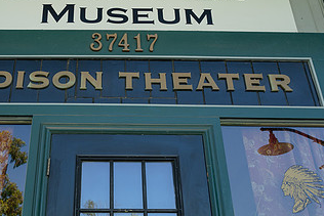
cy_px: 119
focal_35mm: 44
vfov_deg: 30.5
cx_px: 111
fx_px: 396
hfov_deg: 43.9
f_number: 4.5
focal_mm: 24
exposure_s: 1/200
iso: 100
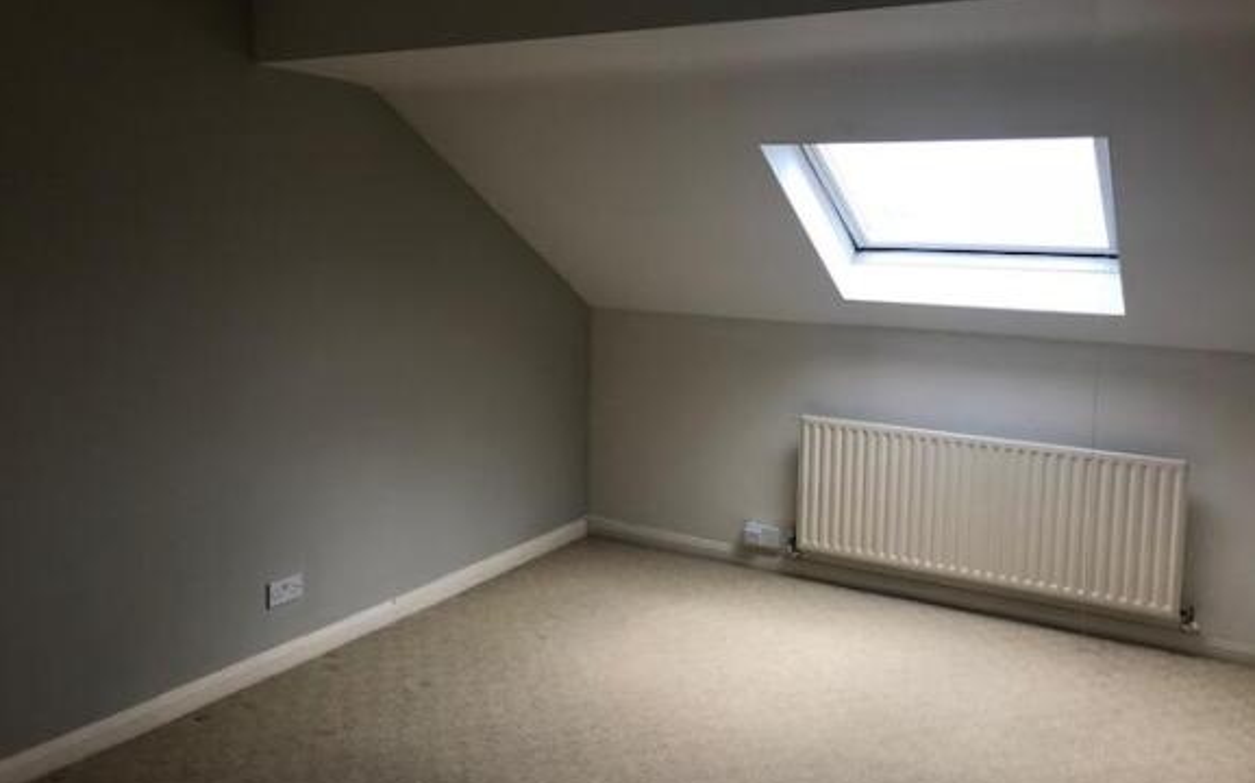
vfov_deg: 41.7
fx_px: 1026
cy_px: 332
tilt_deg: -5.9
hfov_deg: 62.9
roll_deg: +0.2
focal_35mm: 30
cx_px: 630
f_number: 1.8
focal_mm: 3.99
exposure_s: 1/264
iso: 20
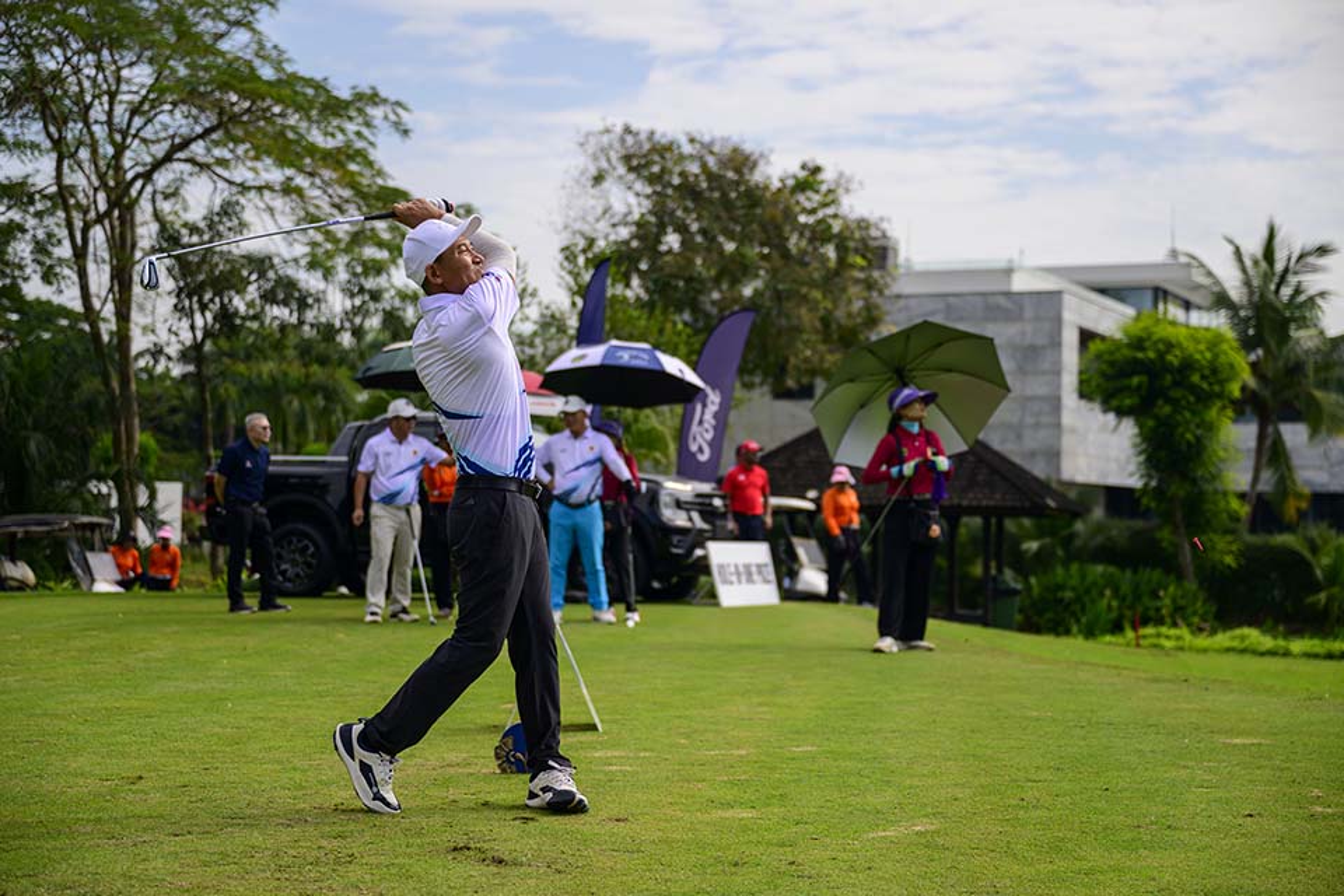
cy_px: 448
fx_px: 2165
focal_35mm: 58
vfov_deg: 23.4
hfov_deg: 34.5
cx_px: 672
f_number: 2.8
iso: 180
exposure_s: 1/4000
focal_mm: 58
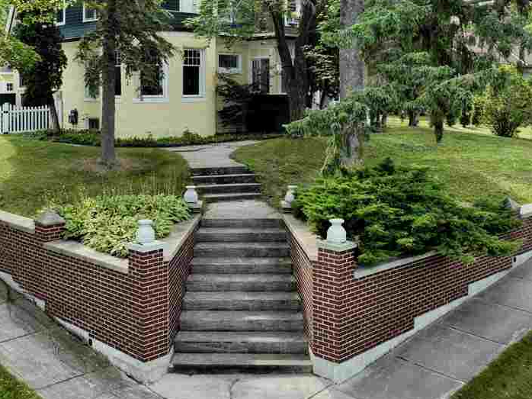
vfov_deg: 32.1
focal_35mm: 44
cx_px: 230
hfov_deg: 42.9
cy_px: 85
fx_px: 676
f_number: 2.8
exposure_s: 1/1600
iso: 420
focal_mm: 12.29
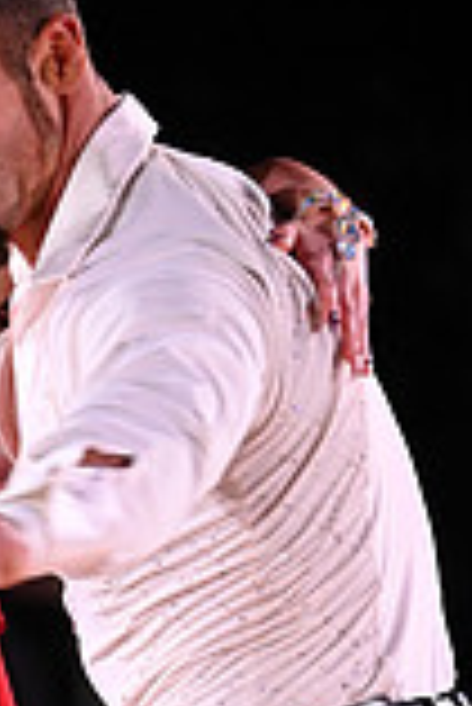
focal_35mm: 886
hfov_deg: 1.6
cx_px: -267
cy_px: 881
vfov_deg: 2.3
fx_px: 17385
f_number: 5
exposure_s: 1/320
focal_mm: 240
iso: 3200
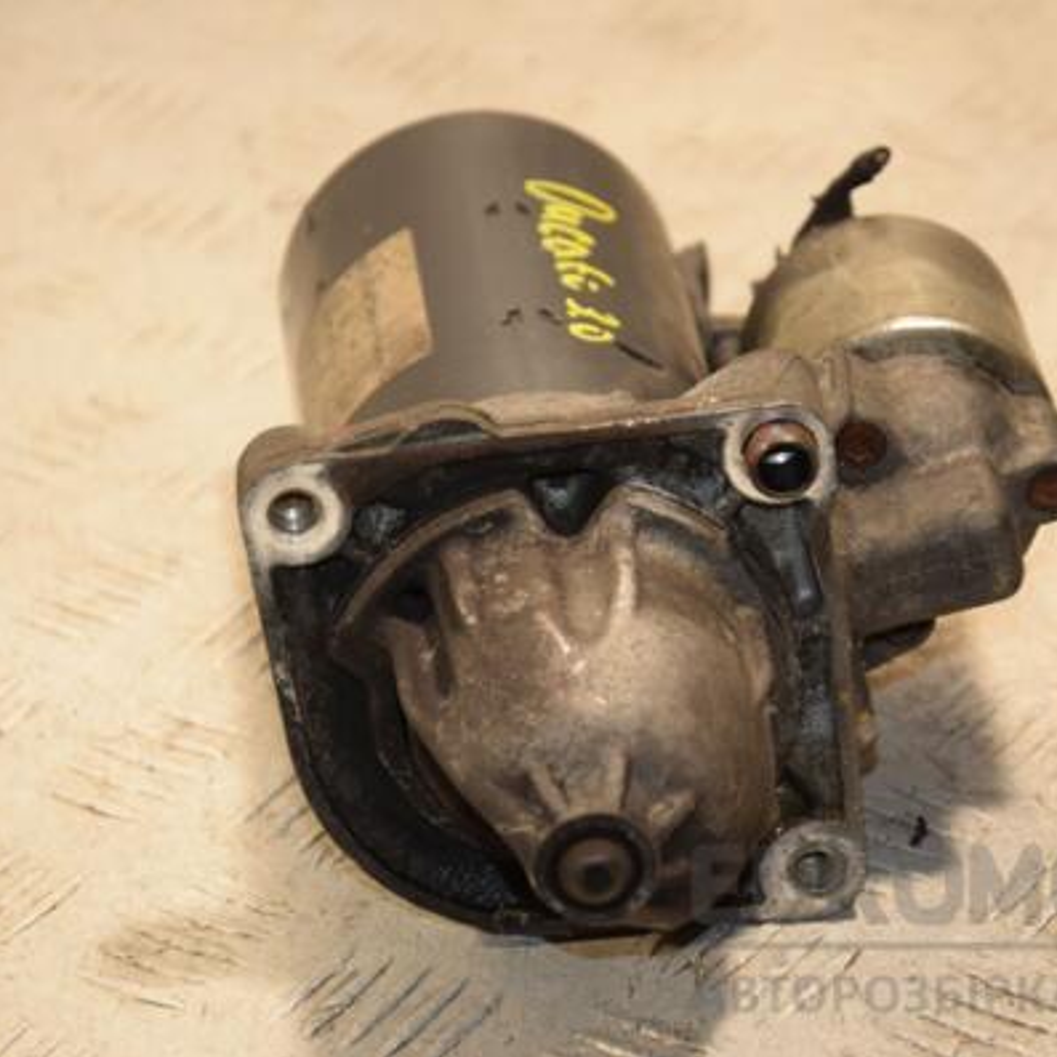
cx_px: 642
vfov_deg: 9.3
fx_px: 6529
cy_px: 530
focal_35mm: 189
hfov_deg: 9.3
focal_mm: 98
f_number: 5.6
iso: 800
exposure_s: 1/160
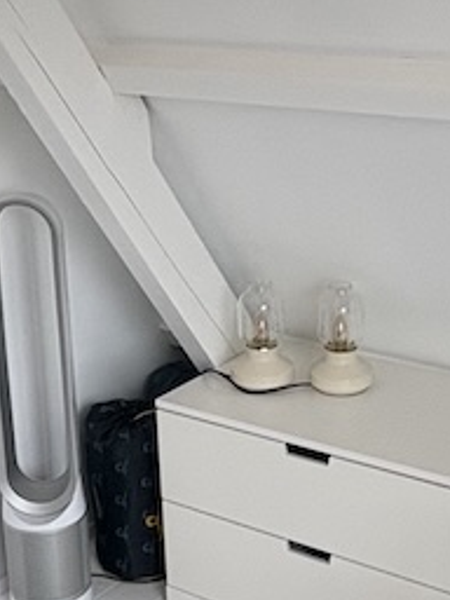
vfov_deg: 27.8
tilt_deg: -16.0
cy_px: 262
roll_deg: +1.3
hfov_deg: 21.0
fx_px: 1213
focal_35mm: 70
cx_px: 199
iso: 160
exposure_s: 1/99
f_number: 2.2
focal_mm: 2.22
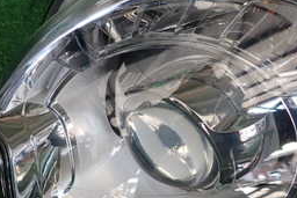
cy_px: 117
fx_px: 504
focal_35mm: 61
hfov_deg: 32.5
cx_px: 202
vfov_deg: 22.3
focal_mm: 4.5
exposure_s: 1/80
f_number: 2
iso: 100
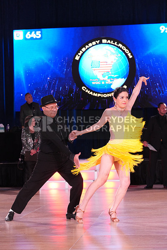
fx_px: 730
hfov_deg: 13.0
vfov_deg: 19.5
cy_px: 125
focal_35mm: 105
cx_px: 84
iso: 2500
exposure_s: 1/200
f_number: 5
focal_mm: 105
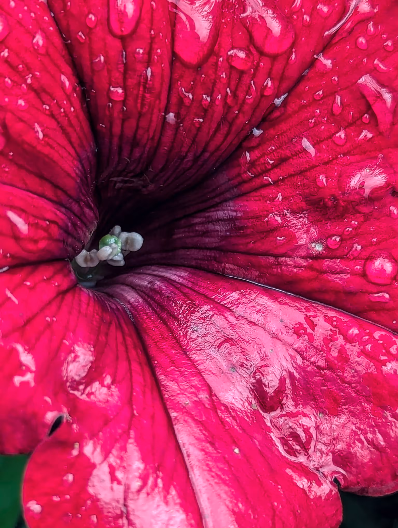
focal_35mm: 24
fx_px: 367
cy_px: 264
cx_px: 199
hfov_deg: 56.9
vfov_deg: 71.5
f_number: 1.9
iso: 67
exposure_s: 1/250
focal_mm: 6.81
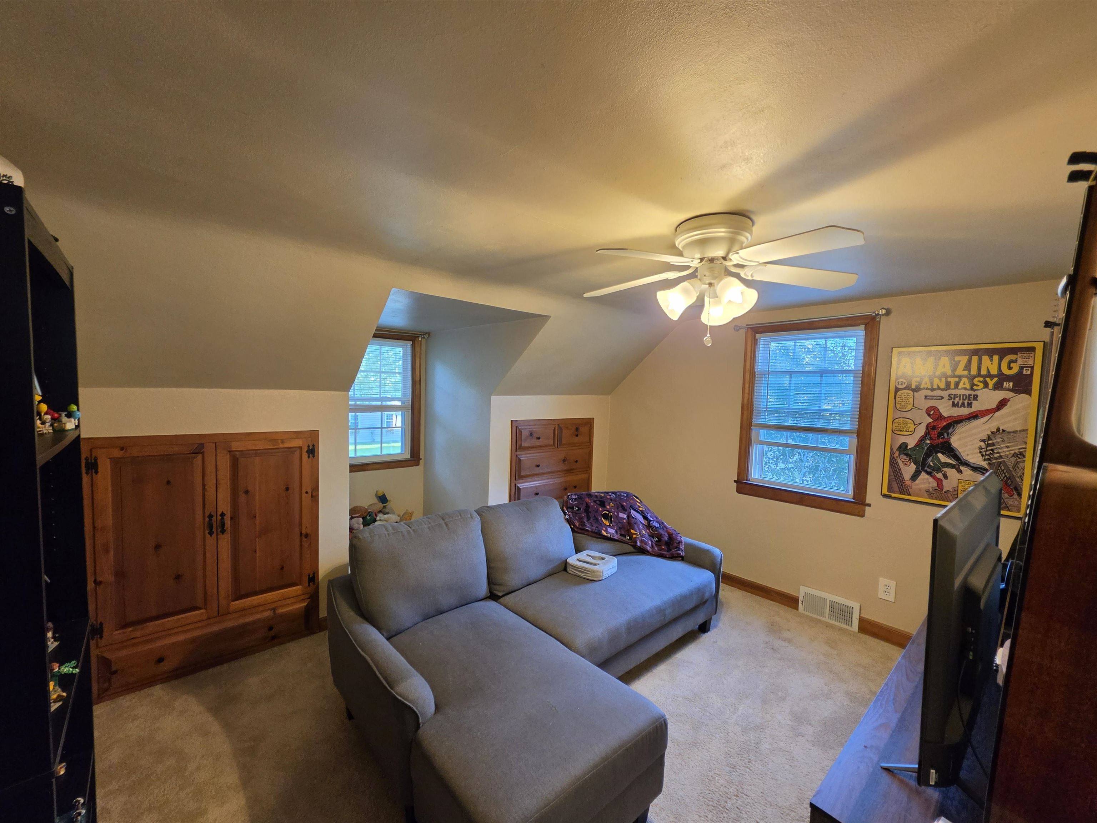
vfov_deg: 89.9
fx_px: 412
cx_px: 548
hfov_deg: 106.2
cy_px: 412
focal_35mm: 13
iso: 320
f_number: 1.9
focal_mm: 2.2
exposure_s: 1/60
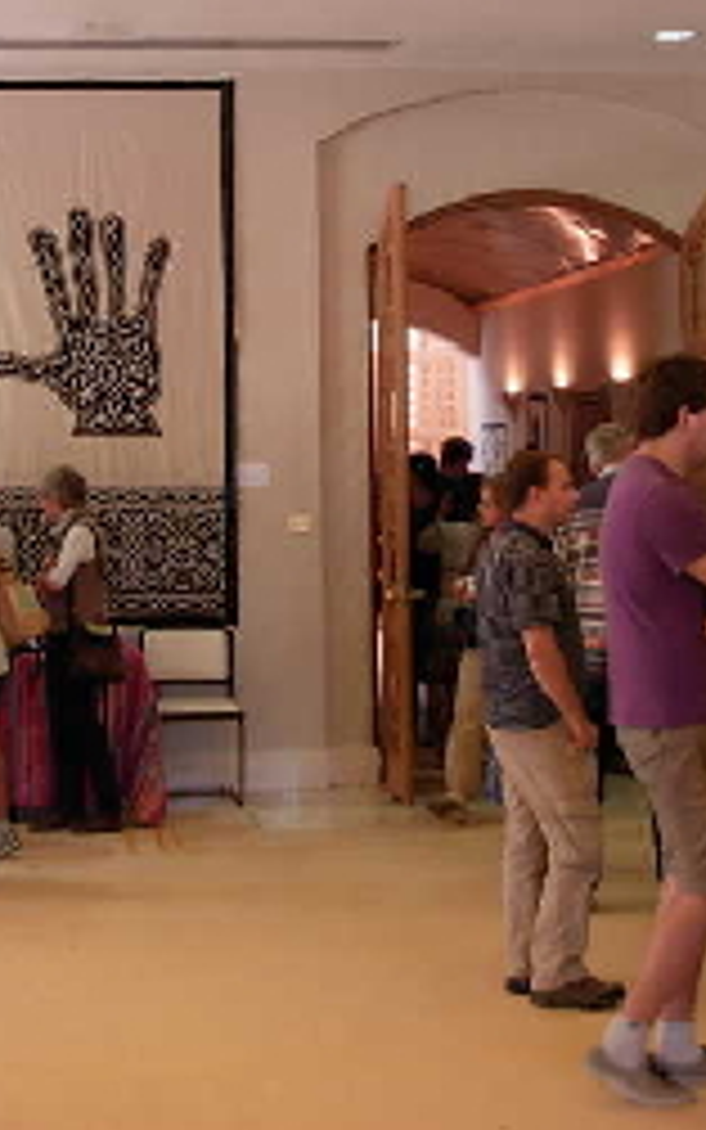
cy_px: 347
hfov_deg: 16.9
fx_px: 2369
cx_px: 252
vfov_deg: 26.6
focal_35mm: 77
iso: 79
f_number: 2.9
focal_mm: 6.3
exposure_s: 1/26.9
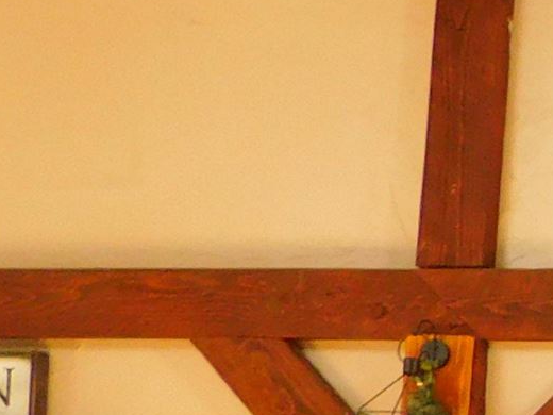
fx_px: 2173
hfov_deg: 11.3
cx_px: 1436
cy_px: 548
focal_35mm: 136
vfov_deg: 10.6
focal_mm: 4
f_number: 3
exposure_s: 1/30
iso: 180
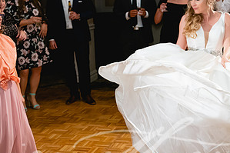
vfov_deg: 19.2
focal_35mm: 71
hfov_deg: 28.4
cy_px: 64
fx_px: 453
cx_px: 145
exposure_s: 1/160
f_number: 2.8
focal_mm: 34
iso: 2000
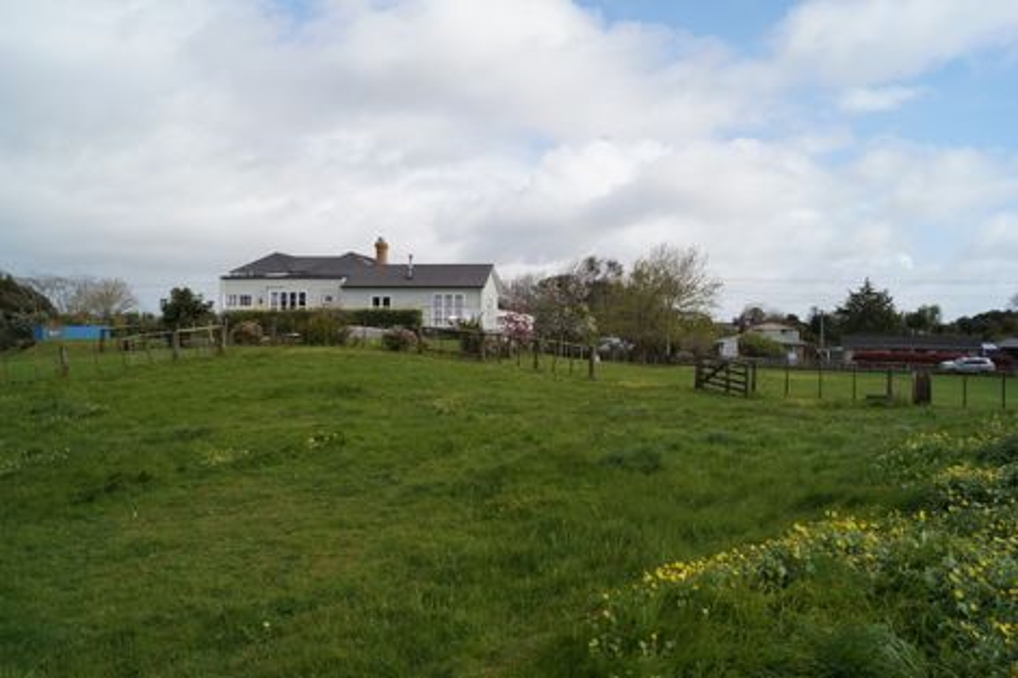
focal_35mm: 27
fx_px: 763
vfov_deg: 47.9
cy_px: 339
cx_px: 509
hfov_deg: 67.4
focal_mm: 18
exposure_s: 1/320
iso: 100
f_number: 8
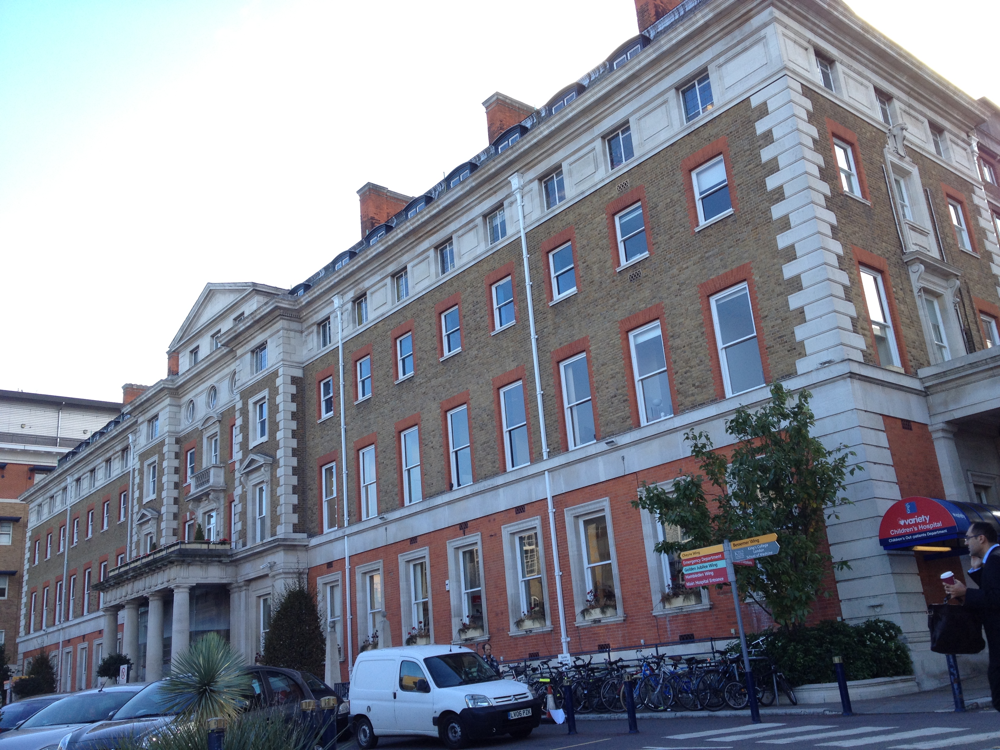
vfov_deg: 40.7
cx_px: 500
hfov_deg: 52.6
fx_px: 1011
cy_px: 375
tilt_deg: +16.6
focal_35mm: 35
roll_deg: +5.0
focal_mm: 4.28
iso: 50
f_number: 2.4
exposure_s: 1/259
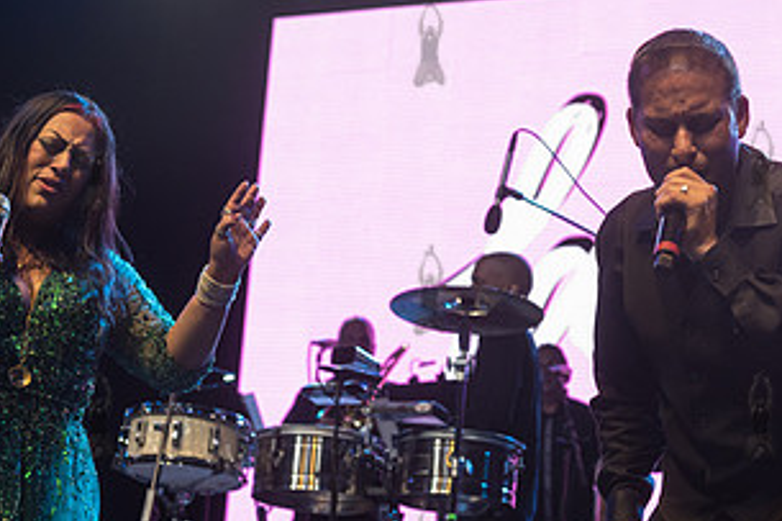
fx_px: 2149
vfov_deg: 13.8
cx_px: 428
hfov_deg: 20.6
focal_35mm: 99
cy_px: 289
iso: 2500
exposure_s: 1/800
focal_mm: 52
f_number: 4
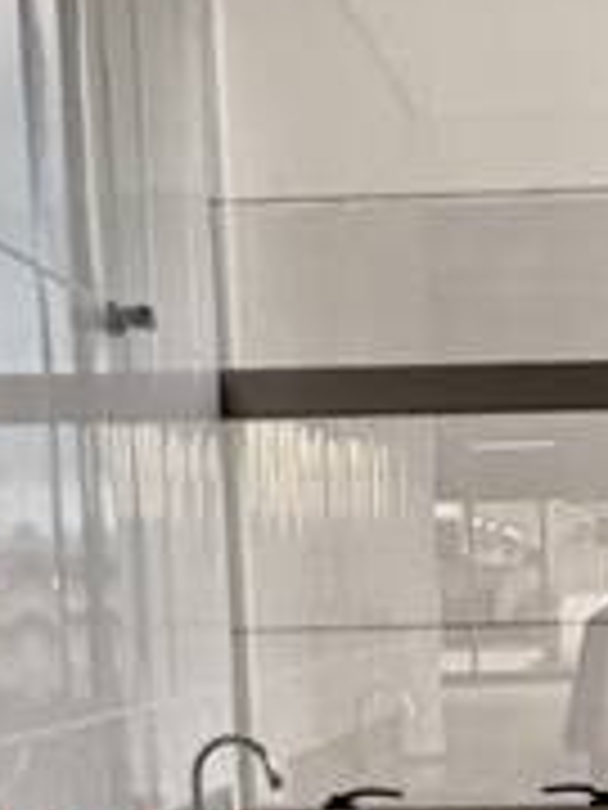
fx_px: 1967
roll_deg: +2.4
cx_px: 613
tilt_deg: -11.5
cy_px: 932
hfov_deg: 17.2
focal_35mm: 84
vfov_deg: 21.8
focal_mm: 2.22
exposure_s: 1/60
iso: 250
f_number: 2.2
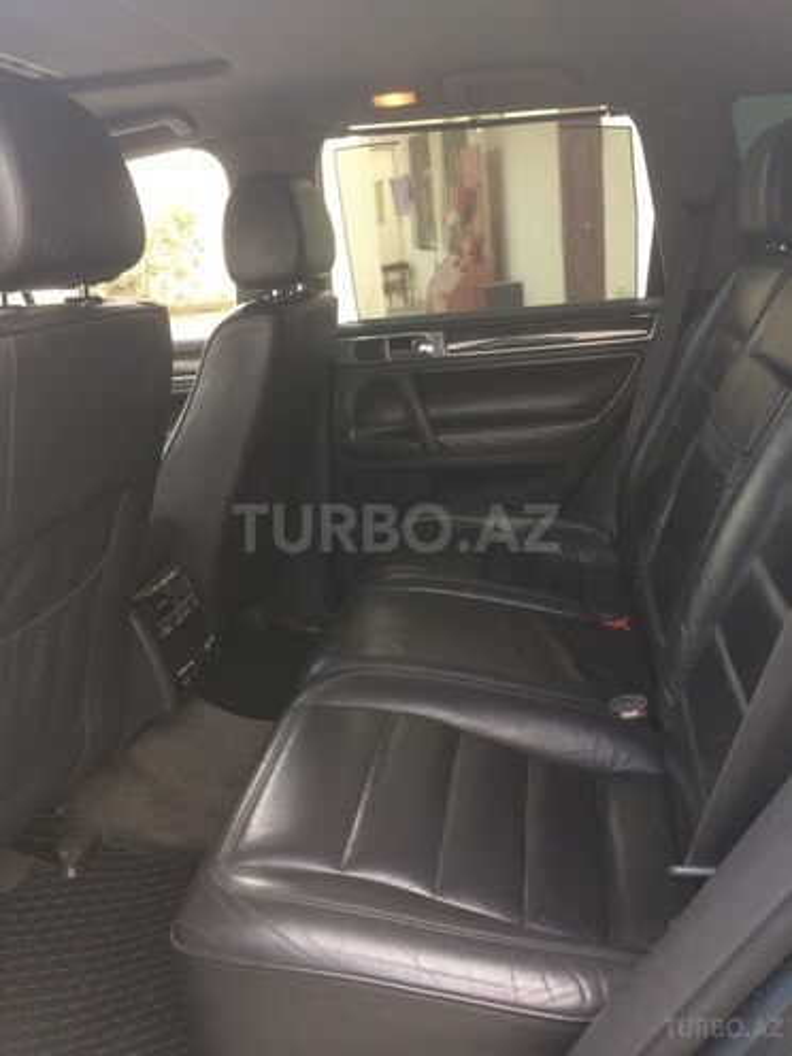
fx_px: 885
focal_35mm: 29
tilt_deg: -16.6
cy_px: 528
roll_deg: +4.8
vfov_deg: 61.7
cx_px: 396
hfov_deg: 48.2
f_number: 2.2
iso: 50
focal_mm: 4.15
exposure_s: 1/100
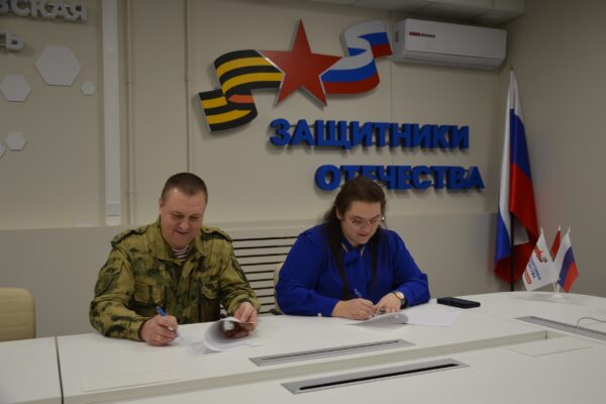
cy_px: 202
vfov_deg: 36.9
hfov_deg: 53.1
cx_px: 303
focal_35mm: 36
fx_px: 606
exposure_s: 1/80
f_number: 4.5
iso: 400
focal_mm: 24
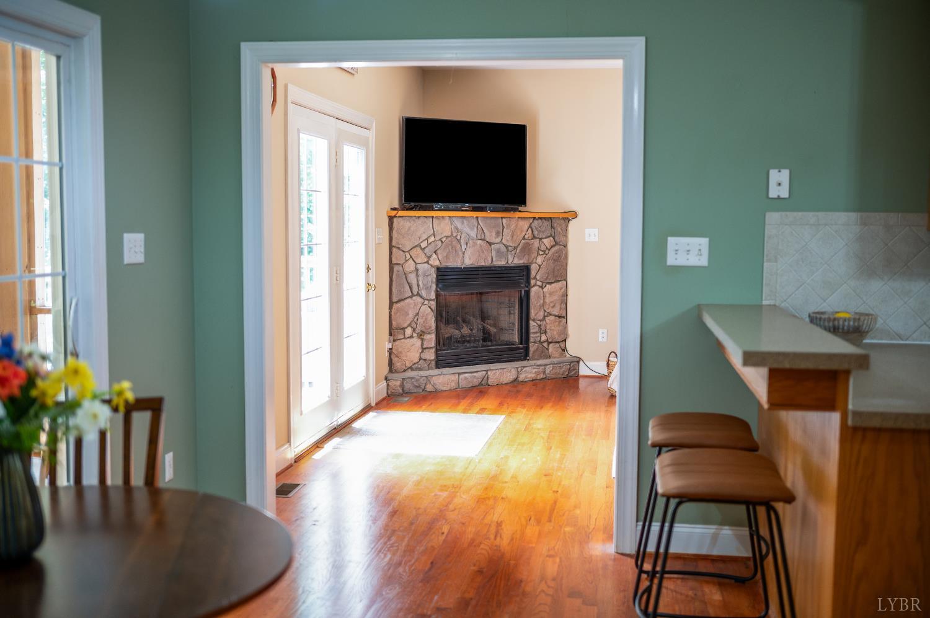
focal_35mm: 40
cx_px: 465
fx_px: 1032
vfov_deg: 33.3
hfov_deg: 48.5
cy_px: 309
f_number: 2.5
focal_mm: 40
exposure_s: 1/60
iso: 400
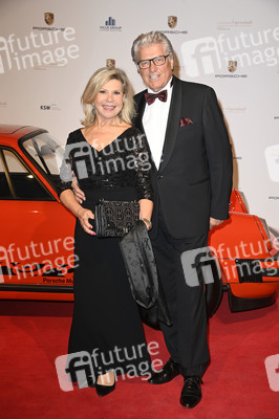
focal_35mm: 56
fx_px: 652
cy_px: 210
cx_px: 140
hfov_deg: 24.2
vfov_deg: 35.7
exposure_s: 1/200
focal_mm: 56
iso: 400
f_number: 5.6
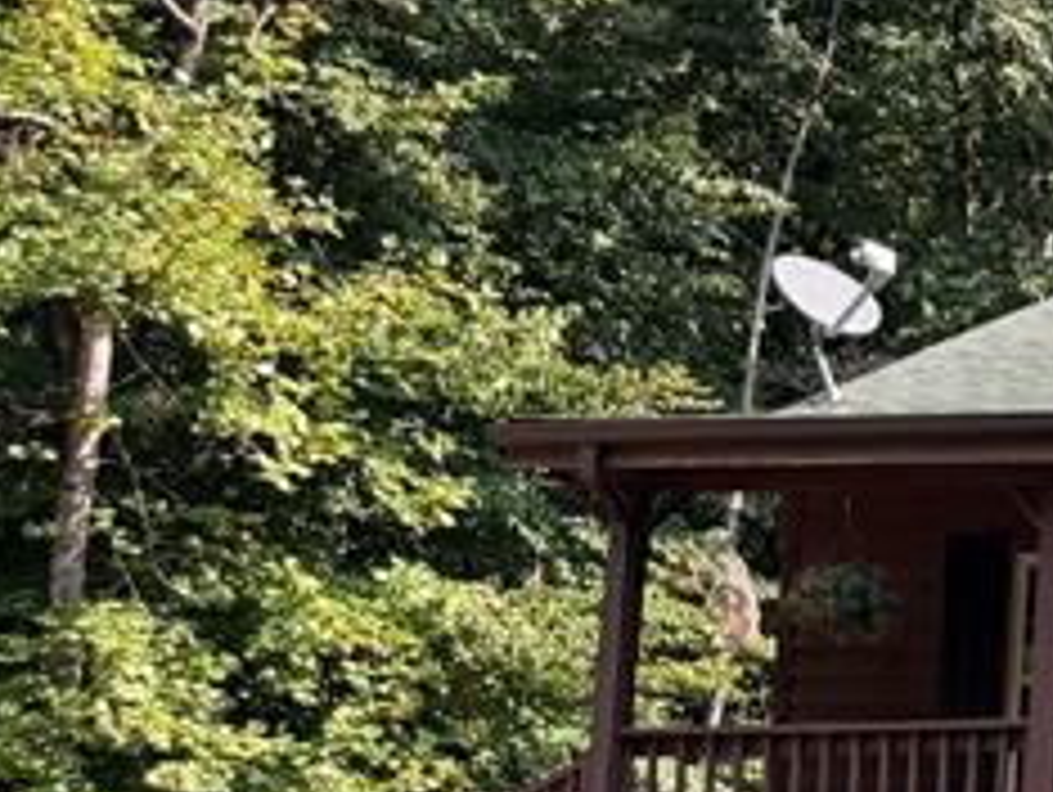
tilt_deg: +10.1
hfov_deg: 15.0
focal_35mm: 105
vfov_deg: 14.0
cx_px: 2133
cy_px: 706
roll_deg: -0.1
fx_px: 3197
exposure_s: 1/715
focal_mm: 6.76
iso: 100
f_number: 1.78
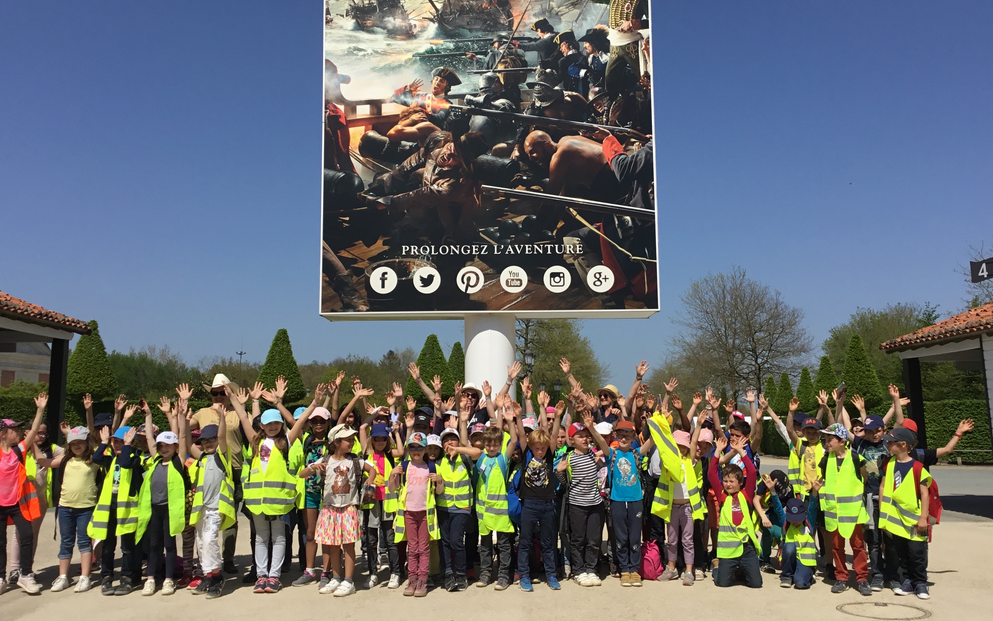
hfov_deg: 54.0
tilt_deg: +9.4
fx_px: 974
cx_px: 504
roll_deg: +1.0
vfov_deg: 35.2
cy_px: 256
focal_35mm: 36
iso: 25
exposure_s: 1/2331
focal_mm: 3.3
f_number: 2.4
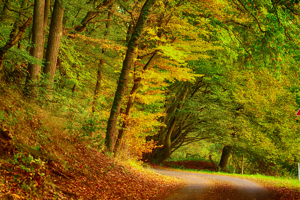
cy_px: 100
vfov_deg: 11.4
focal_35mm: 120
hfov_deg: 17.1
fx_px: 1000
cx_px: 150
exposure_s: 1/125
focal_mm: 80
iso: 1000
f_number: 4
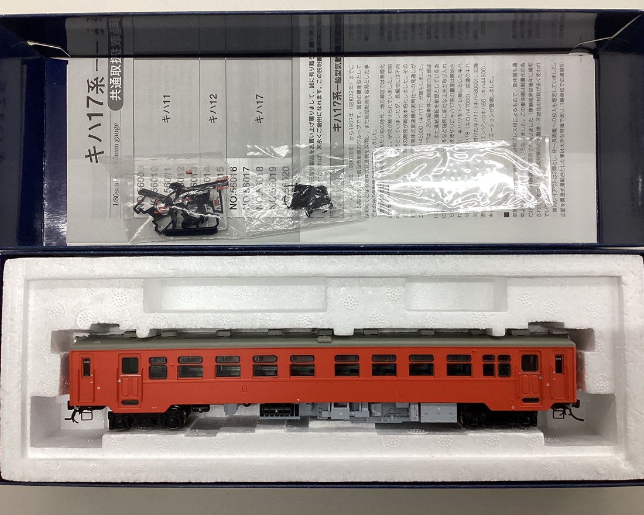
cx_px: 318
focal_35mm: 33
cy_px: 253
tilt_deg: -85.8
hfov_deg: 54.2
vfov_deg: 44.5
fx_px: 629
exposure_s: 1/120
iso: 50
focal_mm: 3.3
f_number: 2.4
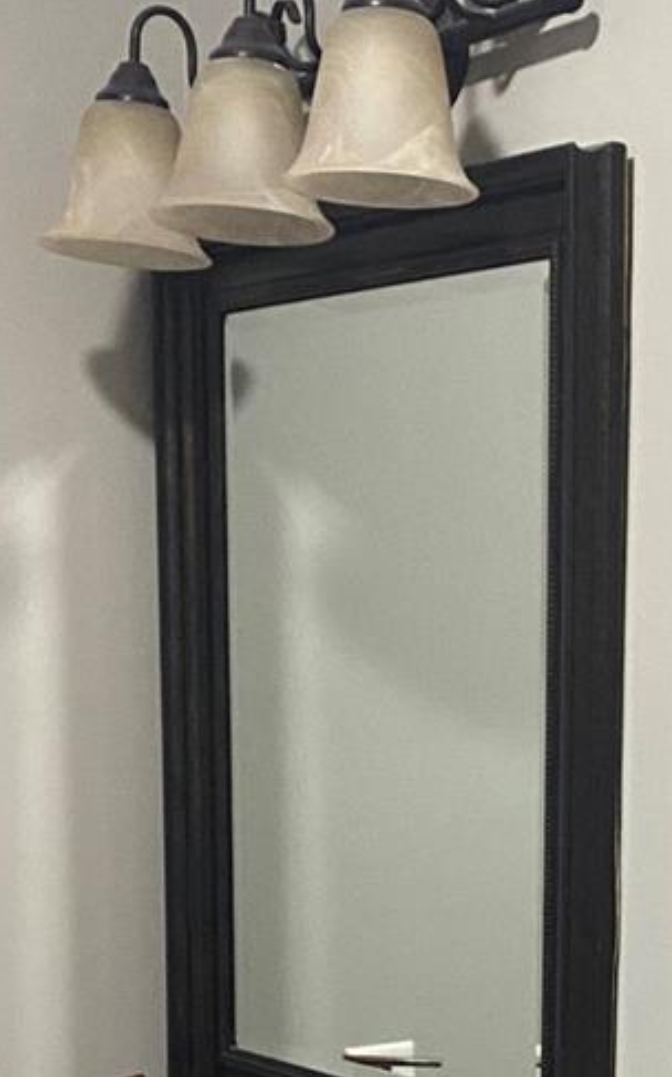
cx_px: 645
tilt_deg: -10.5
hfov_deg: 14.8
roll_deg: -0.5
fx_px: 2552
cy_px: 1132
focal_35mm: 87
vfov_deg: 22.7
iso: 500
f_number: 1.8
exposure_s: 1/30
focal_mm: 4.25
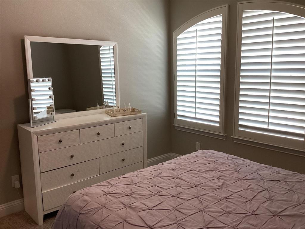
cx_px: 152
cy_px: 114
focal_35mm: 31
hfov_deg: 58.4
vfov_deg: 45.4
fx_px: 273
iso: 80
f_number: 2.4
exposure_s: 1/60
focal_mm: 3.3
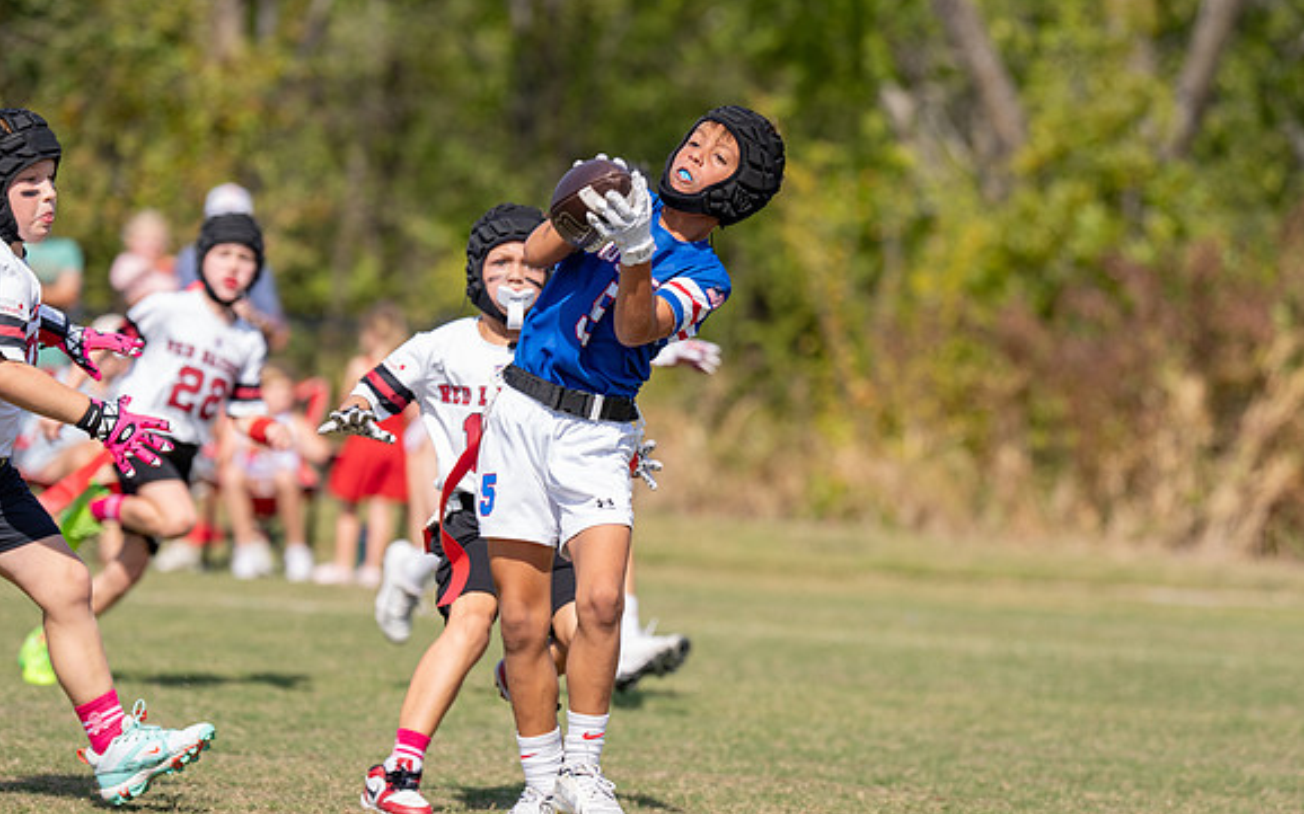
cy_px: 365
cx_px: 585
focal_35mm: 208
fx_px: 7391
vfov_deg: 6.3
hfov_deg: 10.1
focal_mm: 134
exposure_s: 1/1000
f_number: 2.8
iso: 100
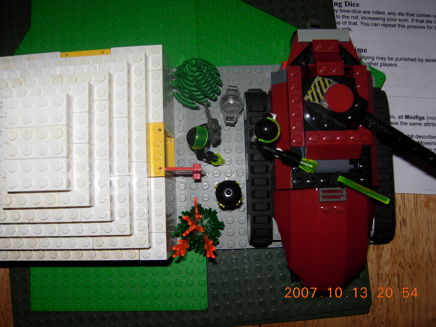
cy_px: 164
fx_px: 453
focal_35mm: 36
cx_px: 218
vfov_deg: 39.7
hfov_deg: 51.4
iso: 50
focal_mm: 7.5
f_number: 3.8
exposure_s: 1/45.2
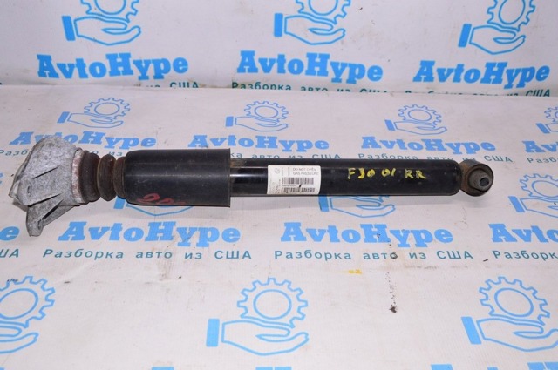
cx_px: 279
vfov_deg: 39.9
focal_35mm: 33
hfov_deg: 57.3
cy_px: 185
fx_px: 511
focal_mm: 22
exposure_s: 1/200
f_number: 8
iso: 1600
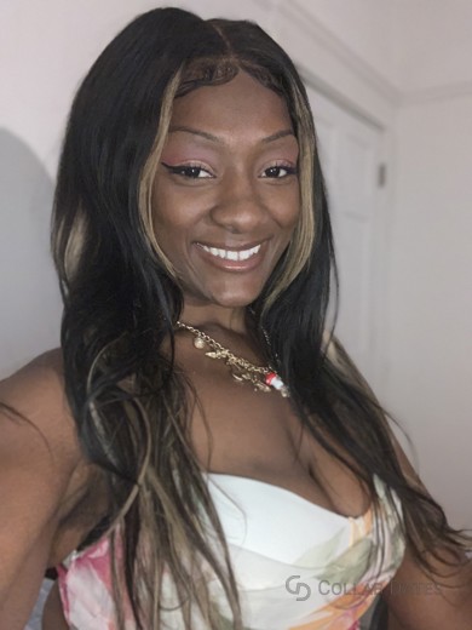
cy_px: 315
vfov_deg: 56.8
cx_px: 236
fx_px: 582
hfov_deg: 44.2
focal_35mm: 32
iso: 320
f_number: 2.2
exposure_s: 1/17
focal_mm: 2.87
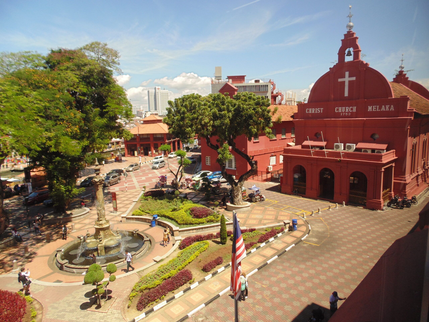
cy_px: 161
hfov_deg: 76.4
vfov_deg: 61.1
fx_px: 273
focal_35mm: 22
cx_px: 214
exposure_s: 1/400
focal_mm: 4
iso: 80
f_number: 3.1
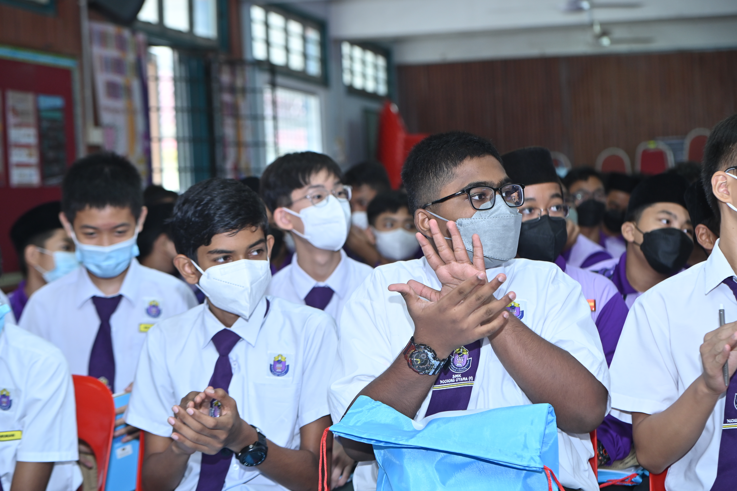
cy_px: 246
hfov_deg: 28.9
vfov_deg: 19.4
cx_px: 368
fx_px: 1433
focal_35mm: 70
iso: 800
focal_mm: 70
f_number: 4.5
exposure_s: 1/125
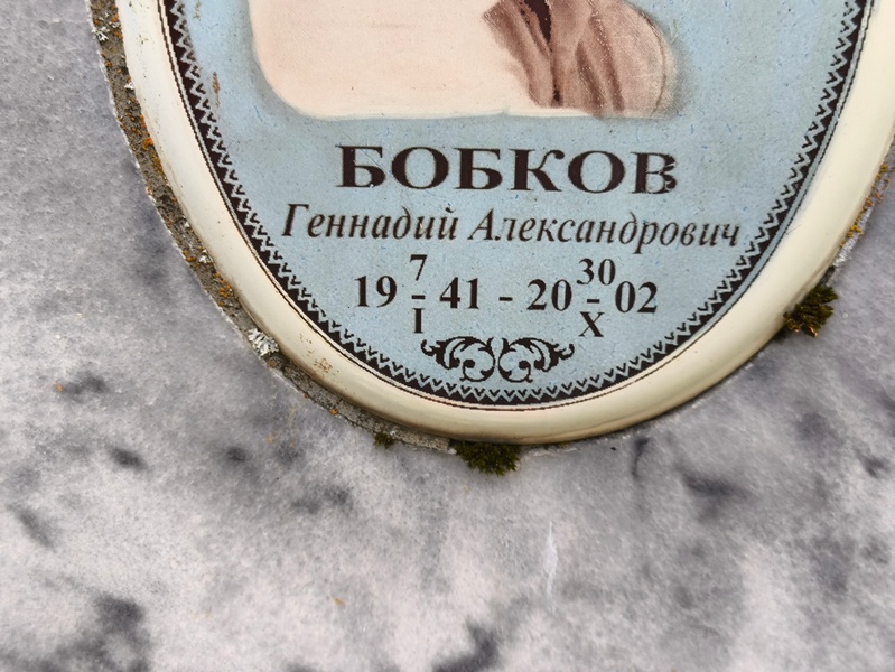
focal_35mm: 50
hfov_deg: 38.2
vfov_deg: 29.1
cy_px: 336
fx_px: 1293
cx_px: 448
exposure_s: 1/160
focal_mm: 4.71
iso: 50
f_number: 1.7
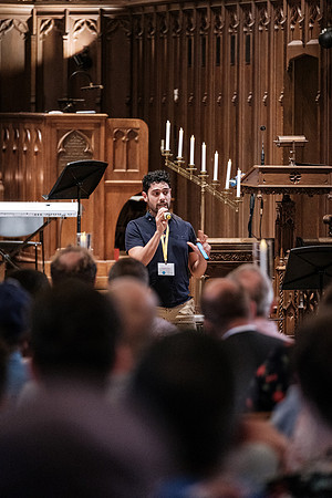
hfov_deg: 6.5
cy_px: 249
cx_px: 166
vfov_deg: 9.8
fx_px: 2905
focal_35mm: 210
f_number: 2.8
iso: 3200
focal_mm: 140
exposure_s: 1/40
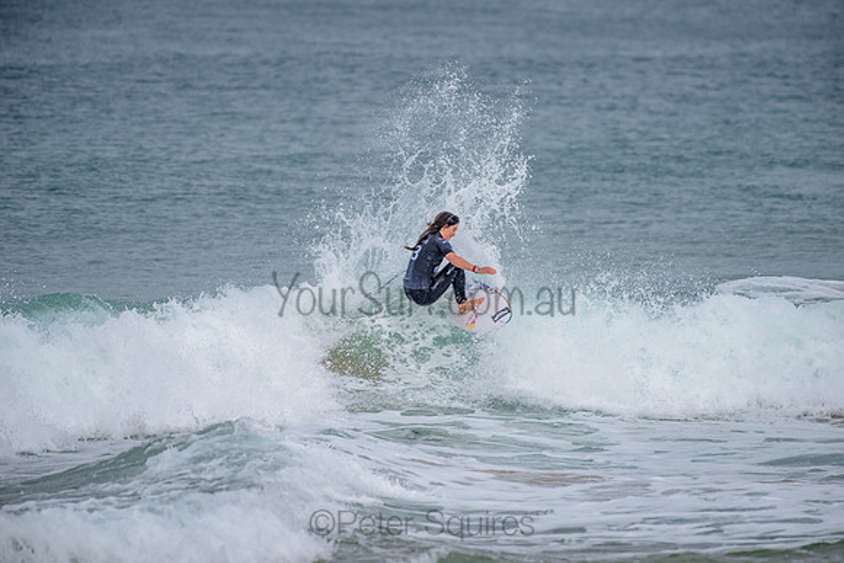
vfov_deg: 2.8
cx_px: 422
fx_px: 11724
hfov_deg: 4.1
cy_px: 282
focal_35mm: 500
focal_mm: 500
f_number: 5.6
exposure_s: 1/2000
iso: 220
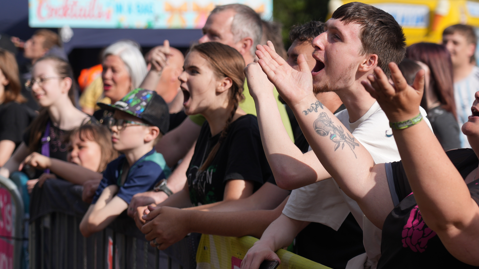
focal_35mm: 166
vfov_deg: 7.3
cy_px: 111
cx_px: 240
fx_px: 2102
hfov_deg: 13.0
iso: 100
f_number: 4.5
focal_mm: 105
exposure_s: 1/1000
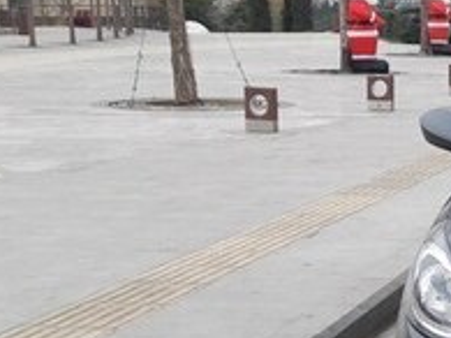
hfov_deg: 18.4
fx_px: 1237
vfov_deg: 15.4
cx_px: 675
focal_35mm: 95
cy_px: 293
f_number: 1.9
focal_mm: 3.7
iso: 40
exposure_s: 1/208
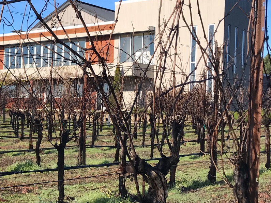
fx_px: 556
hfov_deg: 26.4
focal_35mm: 71
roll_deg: -2.7
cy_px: 125
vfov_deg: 20.7
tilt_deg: -0.6
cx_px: 22
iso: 20
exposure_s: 1/1429
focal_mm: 3.99
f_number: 1.8
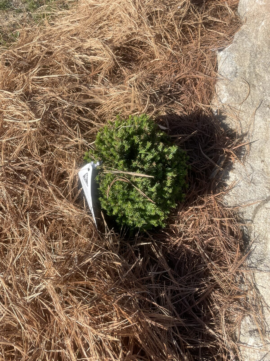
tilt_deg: -61.1
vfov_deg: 67.3
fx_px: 270
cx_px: 135
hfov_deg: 53.1
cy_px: 180
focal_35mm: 26
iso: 32
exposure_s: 1/1916
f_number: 1.6
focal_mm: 4.2
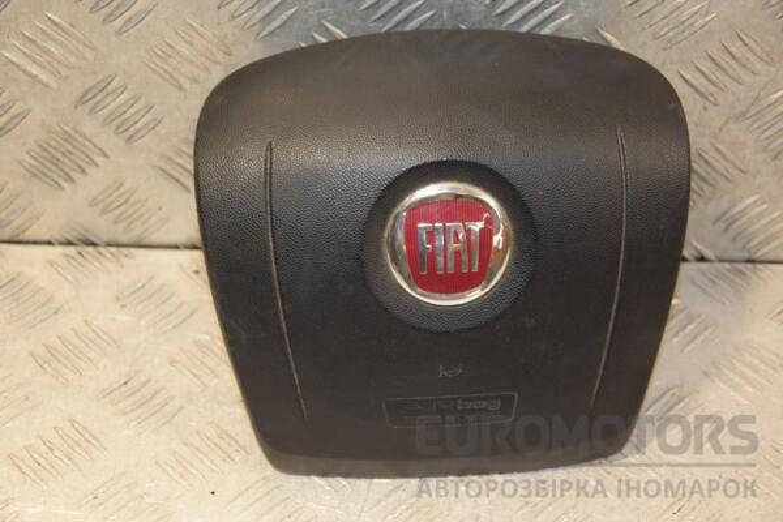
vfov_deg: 15.7
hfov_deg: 23.4
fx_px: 1892
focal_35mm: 87
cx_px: 392
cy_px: 261
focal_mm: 58
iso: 800
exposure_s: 1/160
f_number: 5
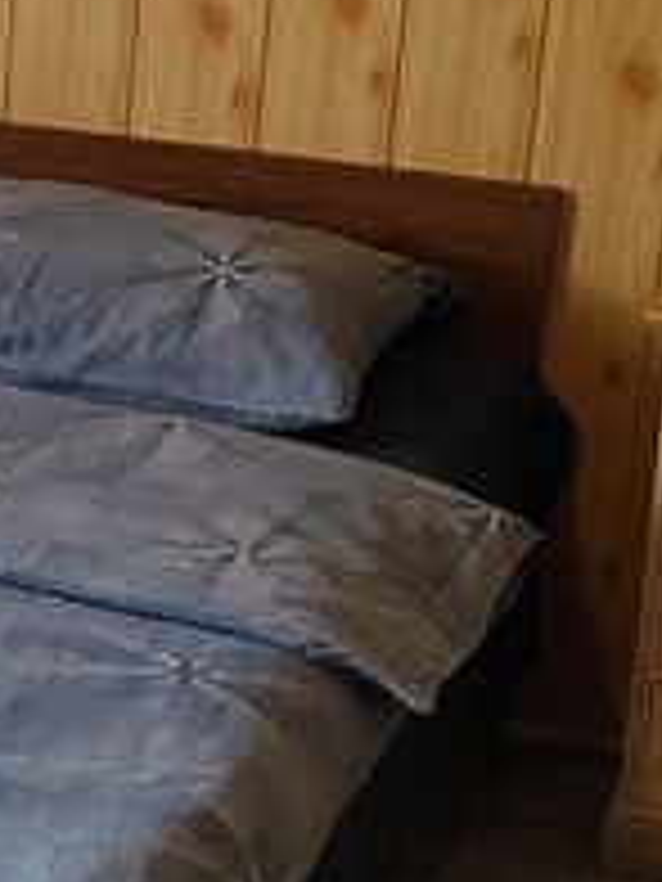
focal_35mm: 120
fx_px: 3060
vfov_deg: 16.4
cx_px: -558
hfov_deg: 11.4
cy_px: 288
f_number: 1.65
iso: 250
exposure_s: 1/50
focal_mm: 6.19
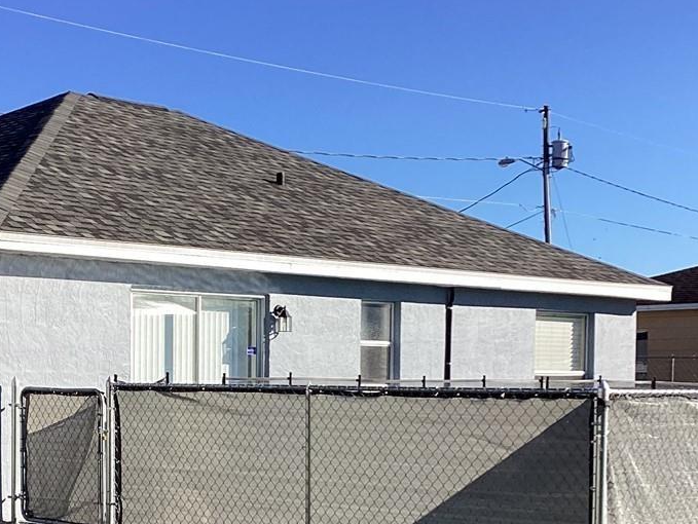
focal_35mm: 73
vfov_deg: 19.9
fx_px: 1473
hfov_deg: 26.5
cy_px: 450
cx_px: 223
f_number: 2.4
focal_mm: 3.3
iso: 25
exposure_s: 1/1018
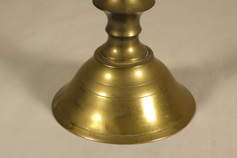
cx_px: 121
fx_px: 777
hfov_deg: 17.3
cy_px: -5
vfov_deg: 11.5
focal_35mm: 118
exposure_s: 1/50
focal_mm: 14.3
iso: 100
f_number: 4.4
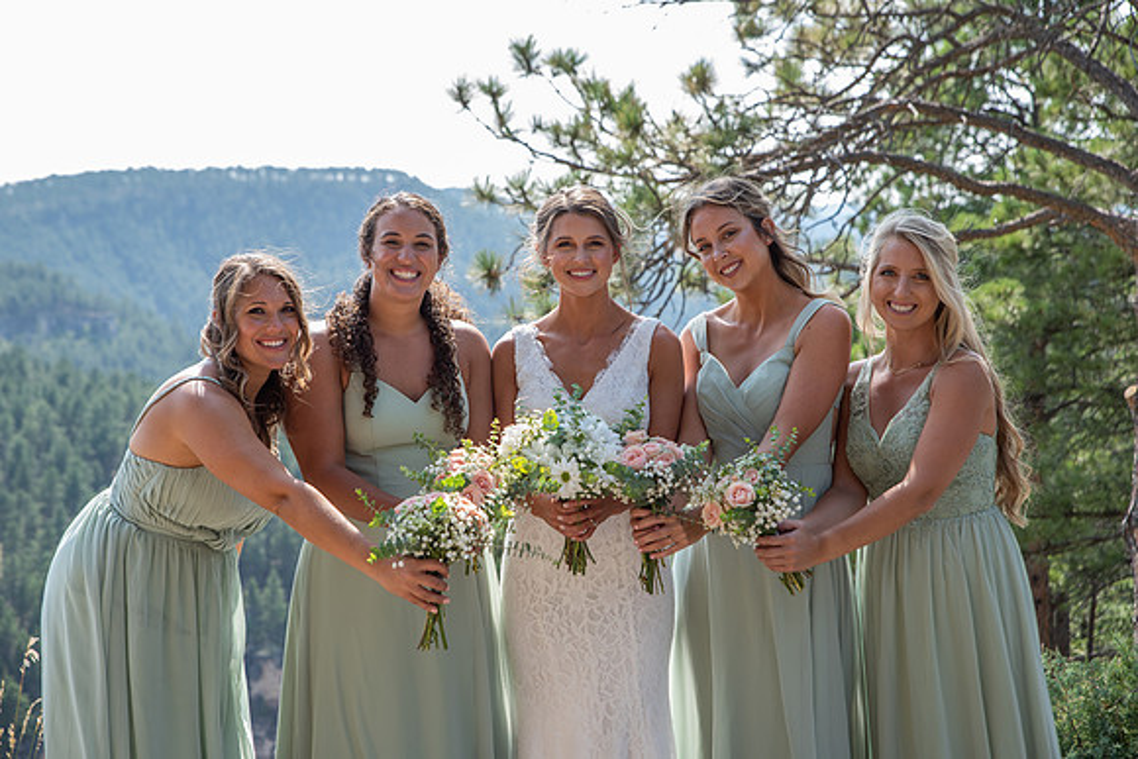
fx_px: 2055
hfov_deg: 31.0
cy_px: 380
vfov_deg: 20.9
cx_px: 569
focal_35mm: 65
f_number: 4.5
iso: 125
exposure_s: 1/160
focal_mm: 65
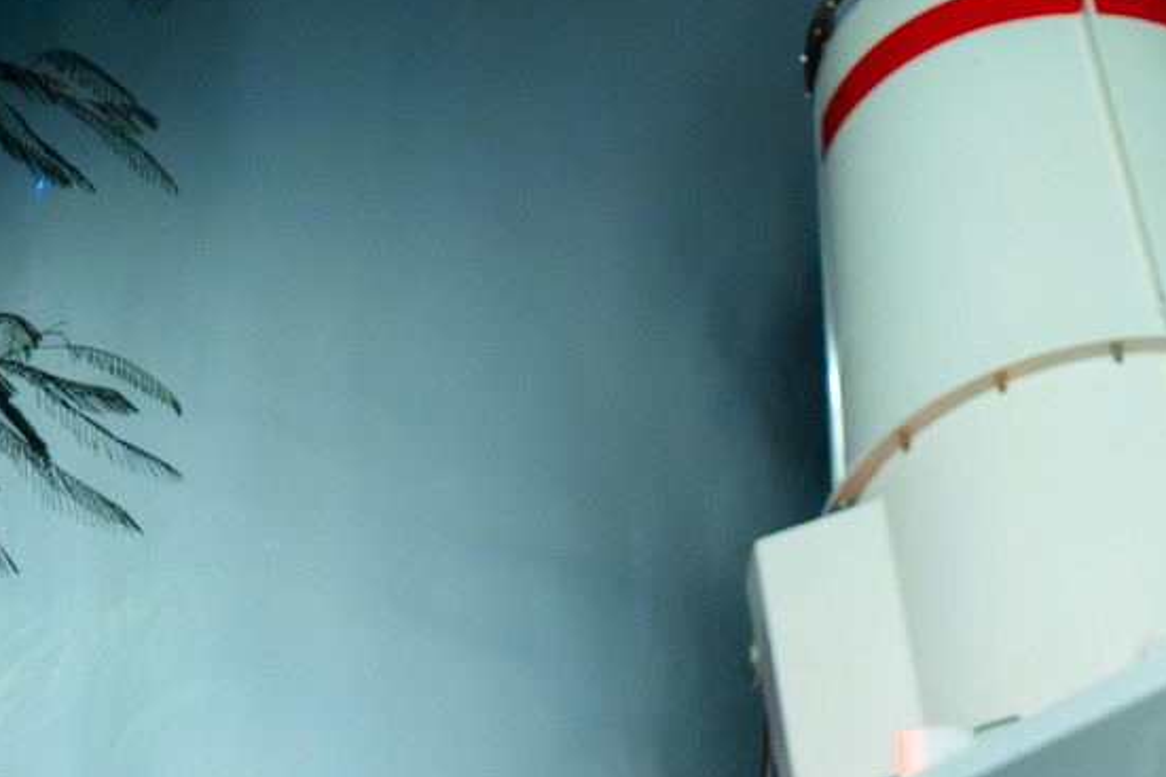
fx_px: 8224
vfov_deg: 5.4
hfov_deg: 8.1
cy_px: 1125
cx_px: 1160
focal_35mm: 254
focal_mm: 70
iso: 10000
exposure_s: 1/200
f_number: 2.8
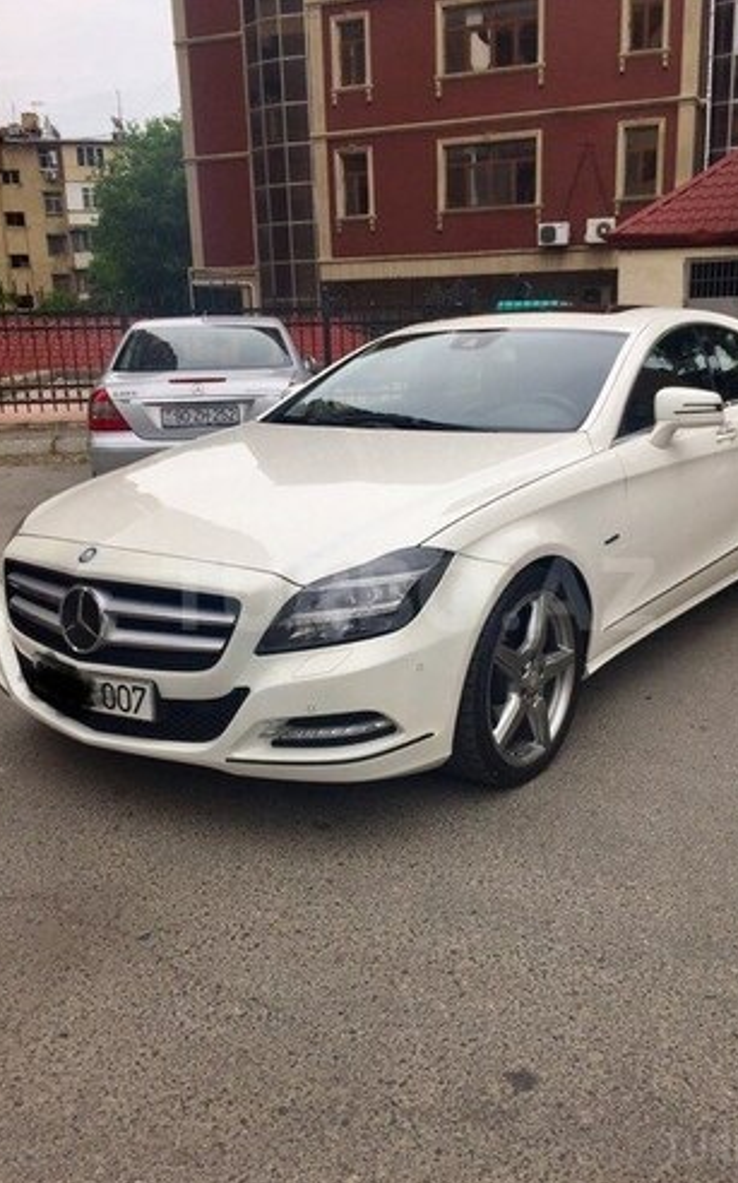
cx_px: 409
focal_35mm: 31
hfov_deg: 40.5
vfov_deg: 61.3
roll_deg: +1.4
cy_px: 594
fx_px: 999
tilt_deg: -13.9
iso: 32
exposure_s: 1/520
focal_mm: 4.15
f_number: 2.2
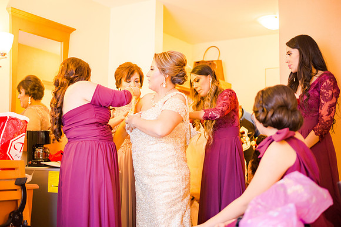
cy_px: 114
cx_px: 170
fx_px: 474
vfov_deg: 27.0
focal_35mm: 50
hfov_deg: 39.6
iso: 640
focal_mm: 50
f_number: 1.8
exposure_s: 1/80
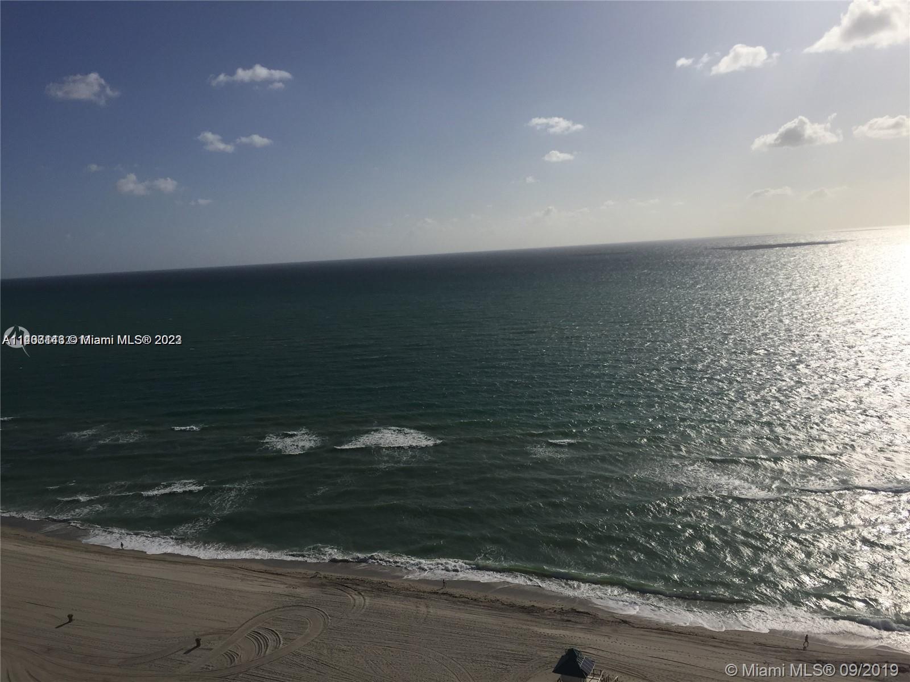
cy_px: 341
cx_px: 455
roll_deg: +1.3
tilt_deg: -5.6
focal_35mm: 29
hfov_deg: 61.7
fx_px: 762
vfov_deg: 48.2
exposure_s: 1/9901
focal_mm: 4.15
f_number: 2.2
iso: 32
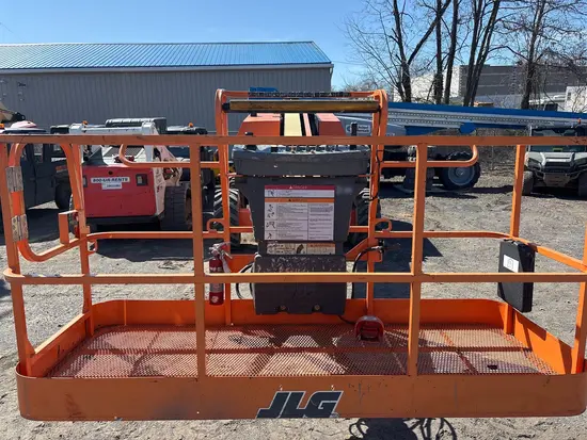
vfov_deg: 53.1
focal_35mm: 26
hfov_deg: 67.3
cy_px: 220
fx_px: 441
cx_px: 294
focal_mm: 5.96
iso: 50
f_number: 1.6
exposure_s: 1/1543
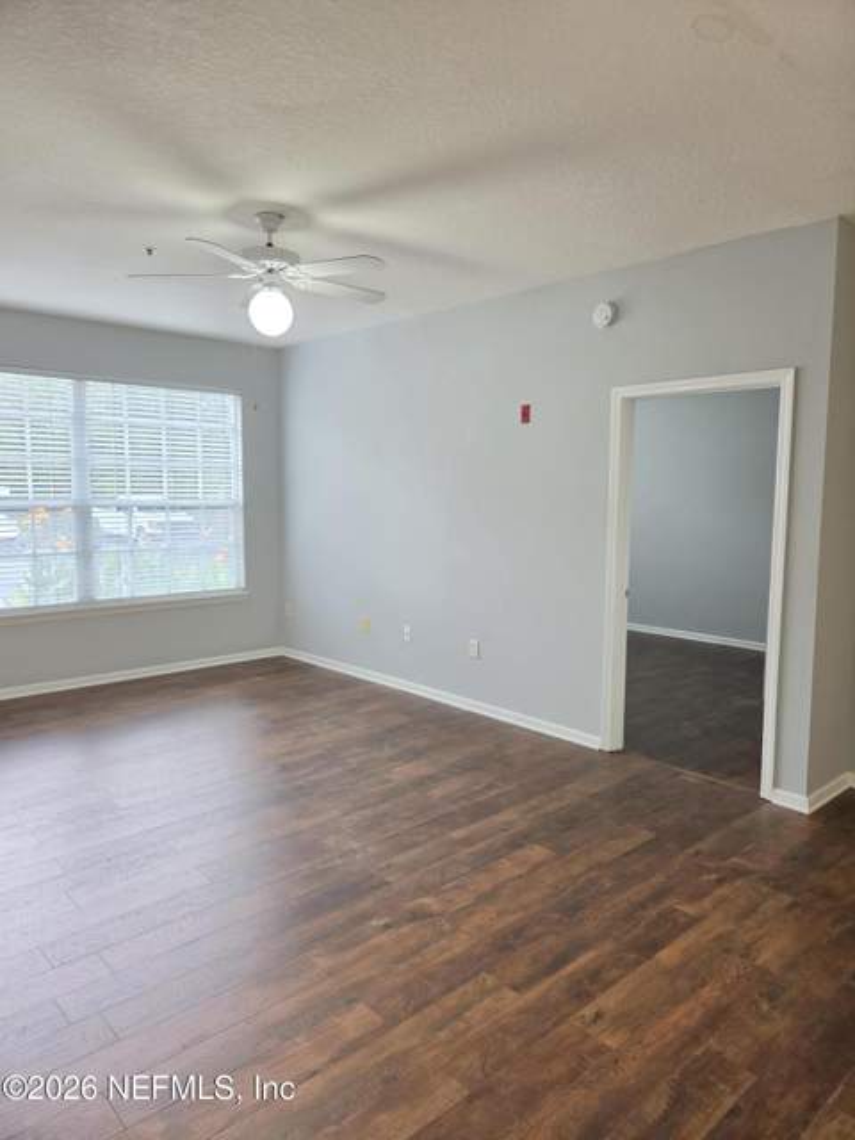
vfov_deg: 73.9
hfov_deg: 58.9
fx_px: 757
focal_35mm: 23
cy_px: 570
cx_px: 428
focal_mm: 5.4
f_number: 1.8
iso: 320
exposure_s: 1/120
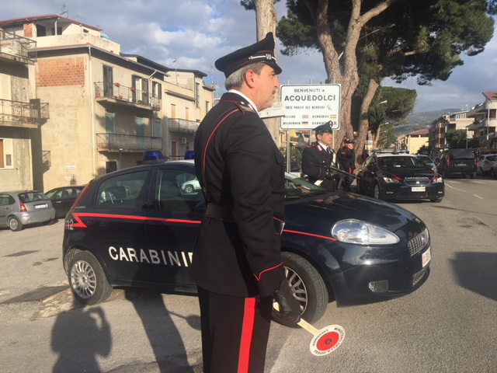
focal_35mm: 29
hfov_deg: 61.7
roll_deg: -0.5
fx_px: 416
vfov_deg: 48.2
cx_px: 248
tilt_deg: -2.8
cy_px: 186
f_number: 2.2
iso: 25
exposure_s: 1/1261
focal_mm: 4.15
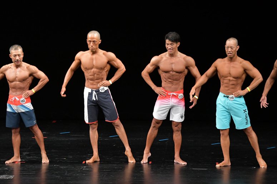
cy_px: 92
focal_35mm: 225
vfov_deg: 6.1
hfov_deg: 9.2
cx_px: 138
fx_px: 1730
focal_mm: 150
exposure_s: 1/400
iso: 3200
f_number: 5.6
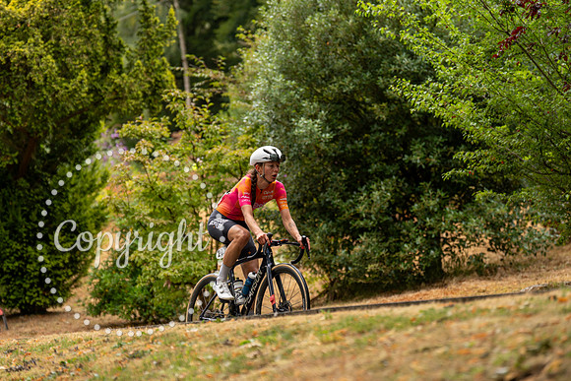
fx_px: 1824
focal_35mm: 115
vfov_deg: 11.9
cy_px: 190
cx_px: 286
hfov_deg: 17.8
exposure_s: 1/800
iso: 640
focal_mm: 115
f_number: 2.8
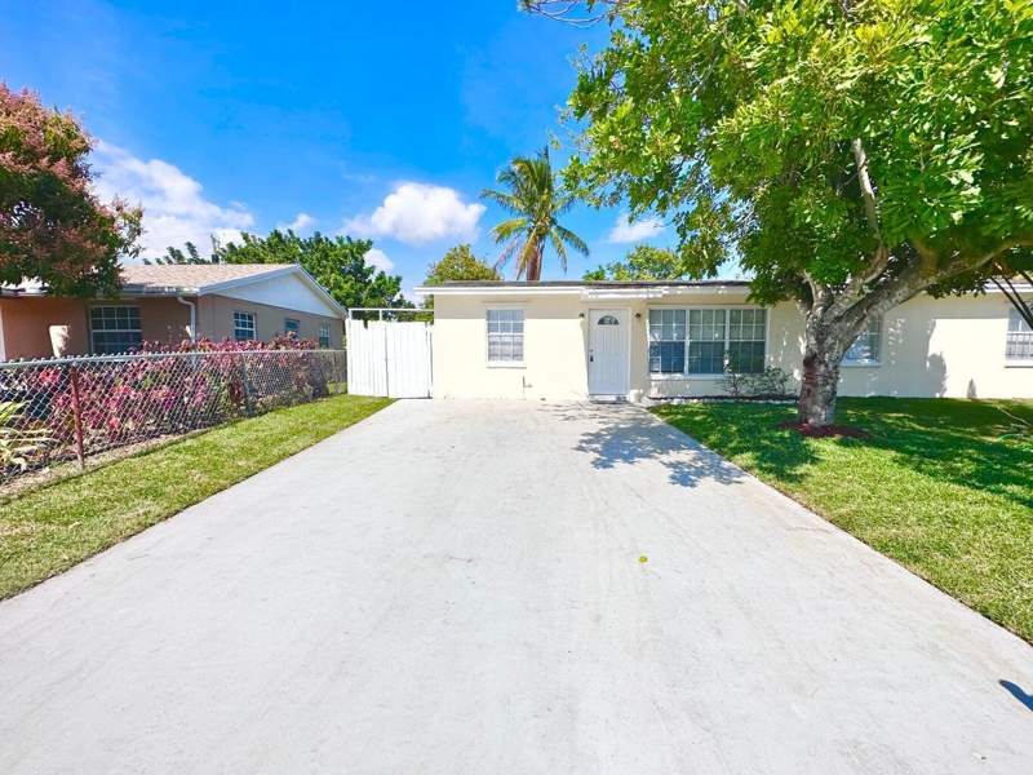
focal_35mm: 14
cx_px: 516
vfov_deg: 85.7
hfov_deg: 102.1
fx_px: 418
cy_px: 388
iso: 50
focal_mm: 2.22
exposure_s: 1/6135
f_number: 2.2
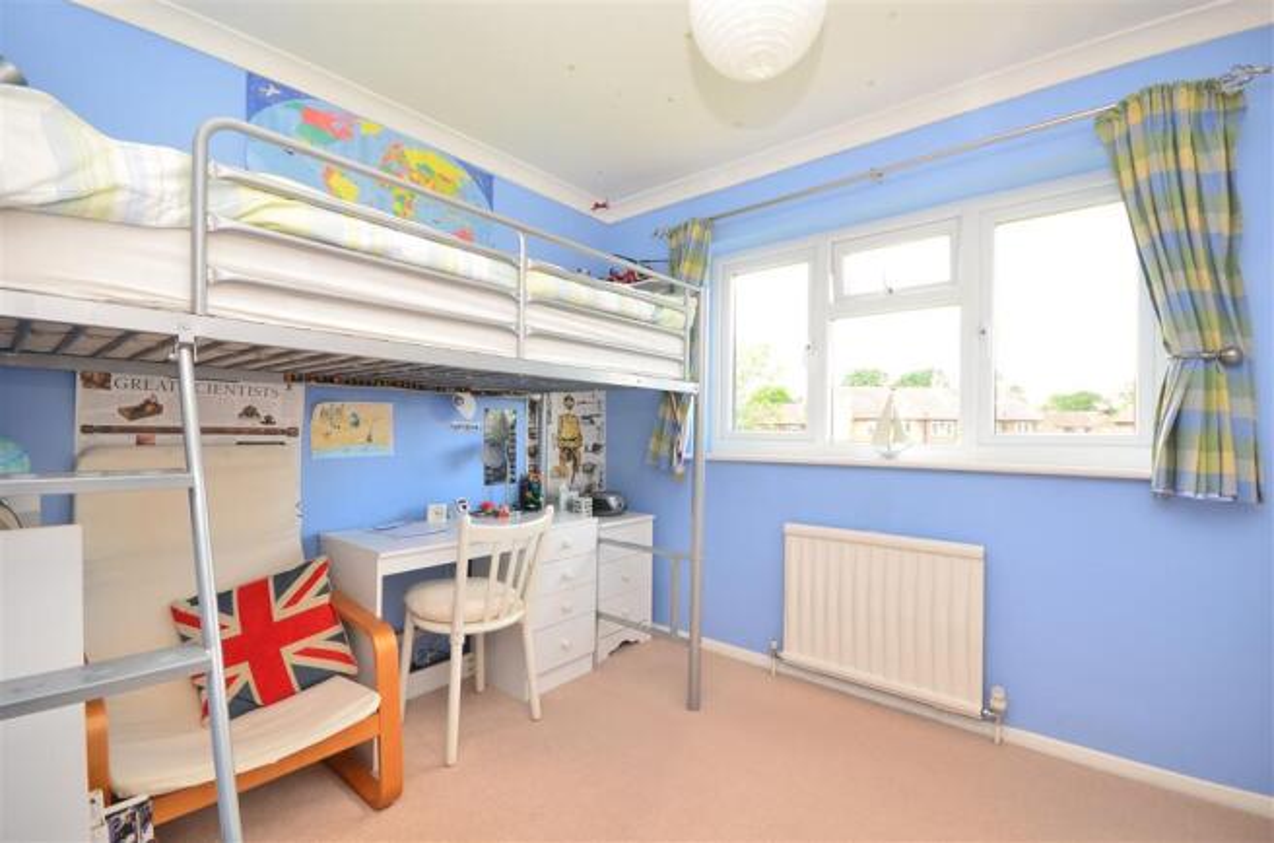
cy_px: 422
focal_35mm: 15
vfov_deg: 77.0
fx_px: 530
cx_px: 637
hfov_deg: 100.5
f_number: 7.1
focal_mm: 10
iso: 320
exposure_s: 1/20
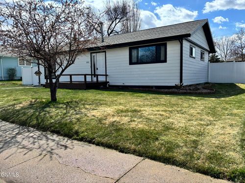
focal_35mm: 26
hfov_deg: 67.3
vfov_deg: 53.1
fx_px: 184
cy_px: 92
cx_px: 122
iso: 50
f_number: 1.6
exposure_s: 1/3106
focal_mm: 5.96
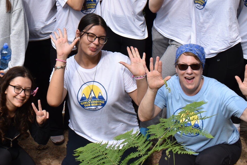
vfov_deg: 18.3
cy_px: -43
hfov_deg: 27.9
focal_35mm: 70
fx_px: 480
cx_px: 34
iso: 140
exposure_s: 1/250
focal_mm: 18
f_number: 8
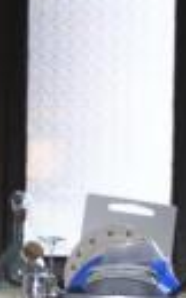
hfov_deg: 8.6
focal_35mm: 152
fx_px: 1236
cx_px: 6
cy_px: 352
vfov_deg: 13.4
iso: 100
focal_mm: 16
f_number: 3.7
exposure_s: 1/30
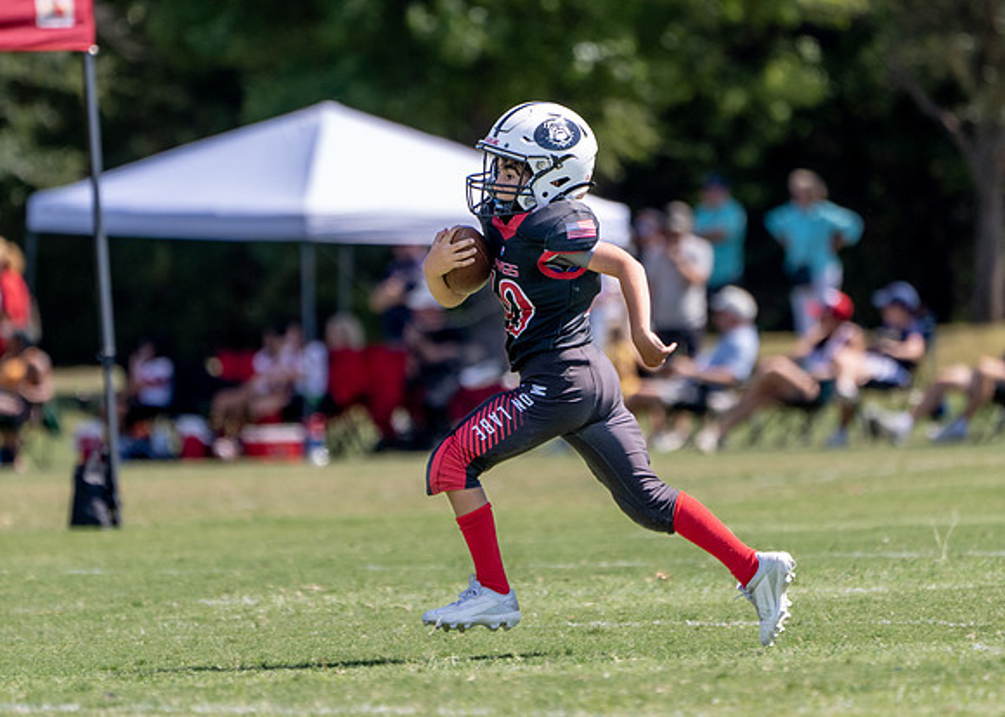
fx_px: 19857
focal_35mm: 696
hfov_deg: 2.9
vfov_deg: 2.1
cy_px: 359
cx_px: 535
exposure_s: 1/1000
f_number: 5.6
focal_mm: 400
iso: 320
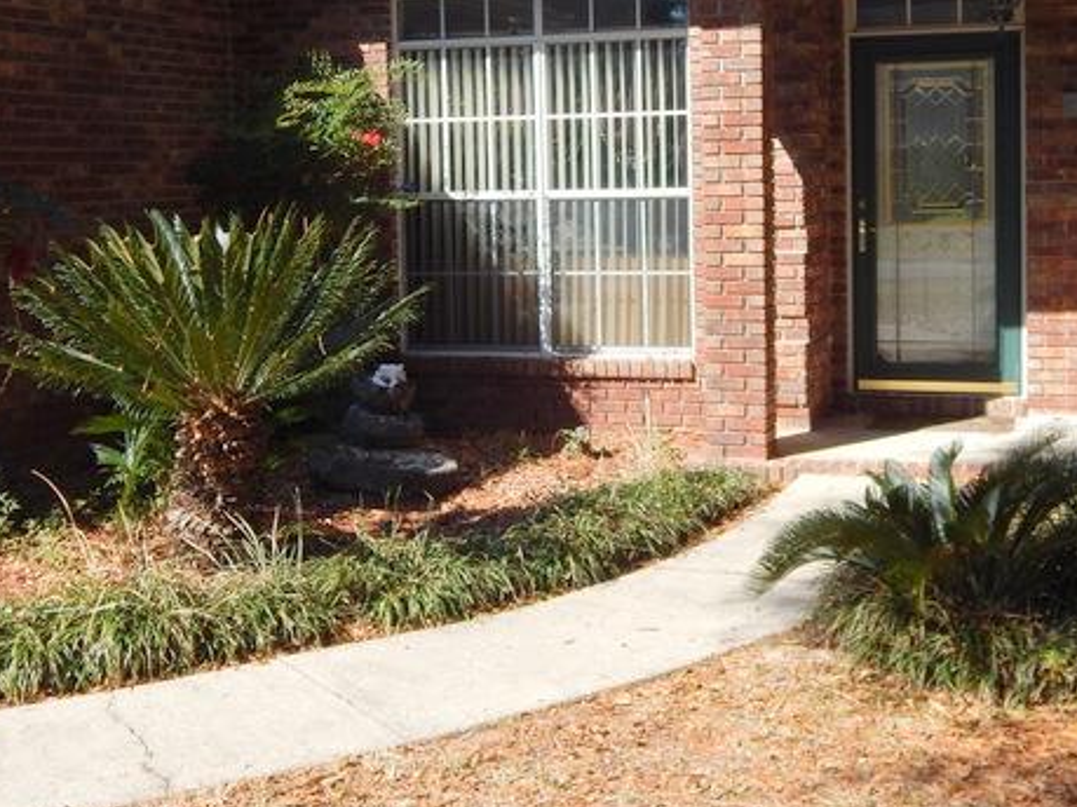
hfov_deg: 36.2
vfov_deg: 27.3
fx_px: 1649
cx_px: 575
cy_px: 258
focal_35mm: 53
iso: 125
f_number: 3.4
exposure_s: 1/640
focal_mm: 6.8
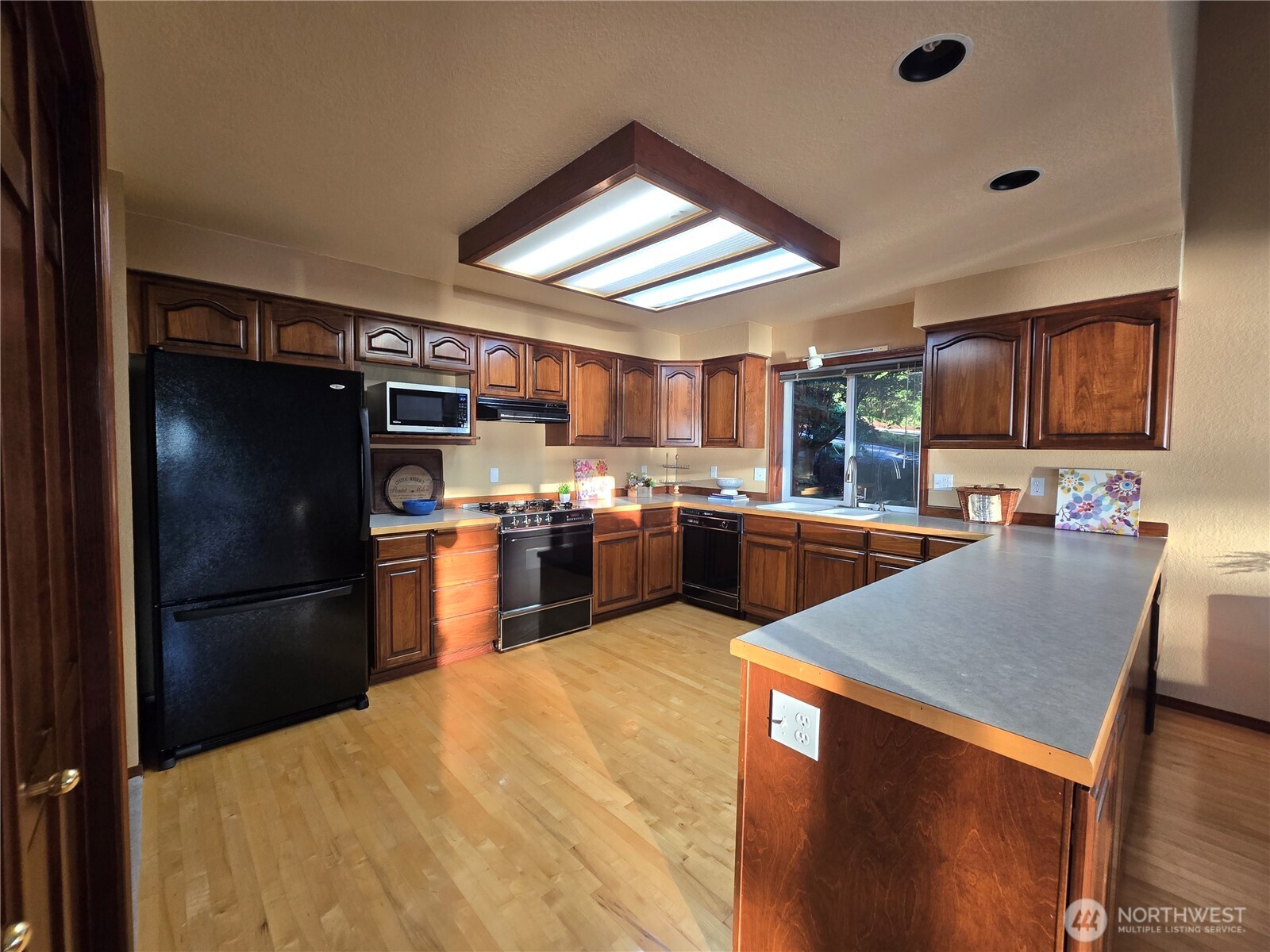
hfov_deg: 106.2
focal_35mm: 13
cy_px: 476
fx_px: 477
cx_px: 635
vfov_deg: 89.9
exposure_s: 1/60
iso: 100
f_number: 2.2
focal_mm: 2.2
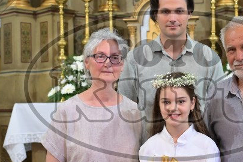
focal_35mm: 77
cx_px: 169
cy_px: 86
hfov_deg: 26.1
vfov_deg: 17.7
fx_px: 520
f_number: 4.5
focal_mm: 48
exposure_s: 1/125
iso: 5000
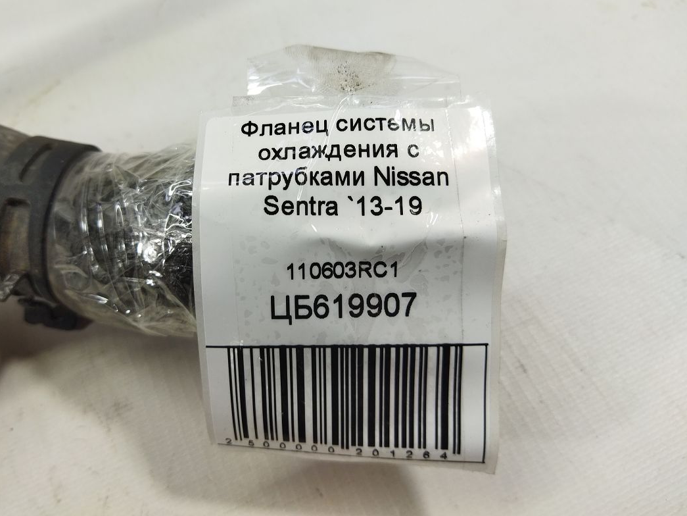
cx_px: 296
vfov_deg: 45.4
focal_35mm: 31
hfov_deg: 58.1
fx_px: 615
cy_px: 233
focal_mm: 4.71
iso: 99
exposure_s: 1/115
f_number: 1.79
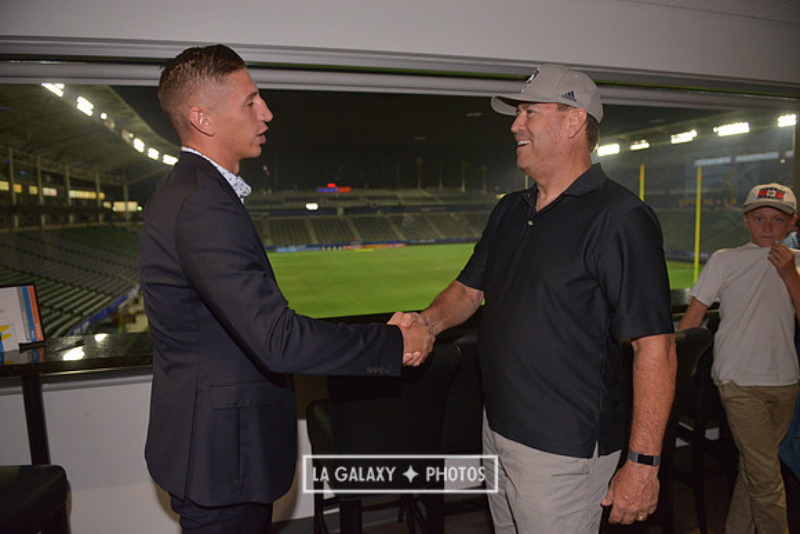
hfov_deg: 73.7
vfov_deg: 53.2
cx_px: 400
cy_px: 267
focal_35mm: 24
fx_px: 533
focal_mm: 24
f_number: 3.2
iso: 2500
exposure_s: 1/1600
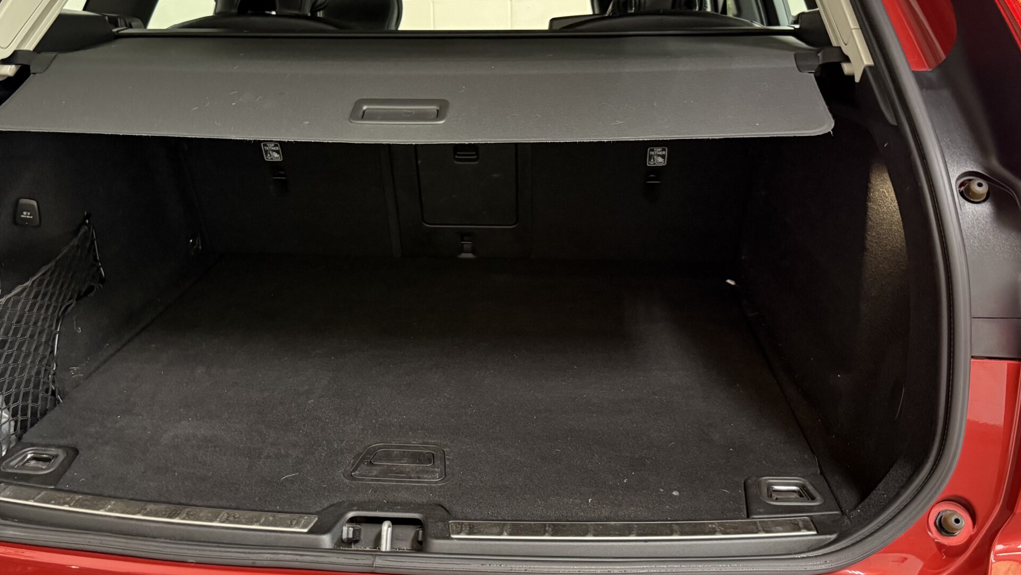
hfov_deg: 56.5
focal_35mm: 35
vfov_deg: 33.7
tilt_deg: -14.5
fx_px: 948
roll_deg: +1.1
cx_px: 456
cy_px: 286
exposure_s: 1/33
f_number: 1.78
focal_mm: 6.76
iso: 800
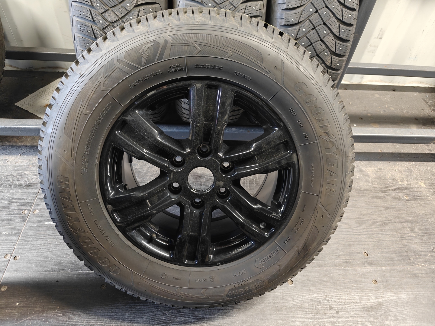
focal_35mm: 23
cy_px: 163
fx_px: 289
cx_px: 218
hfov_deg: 73.9
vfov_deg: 58.9
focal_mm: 6.06
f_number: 1.6
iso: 1250
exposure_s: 1/52
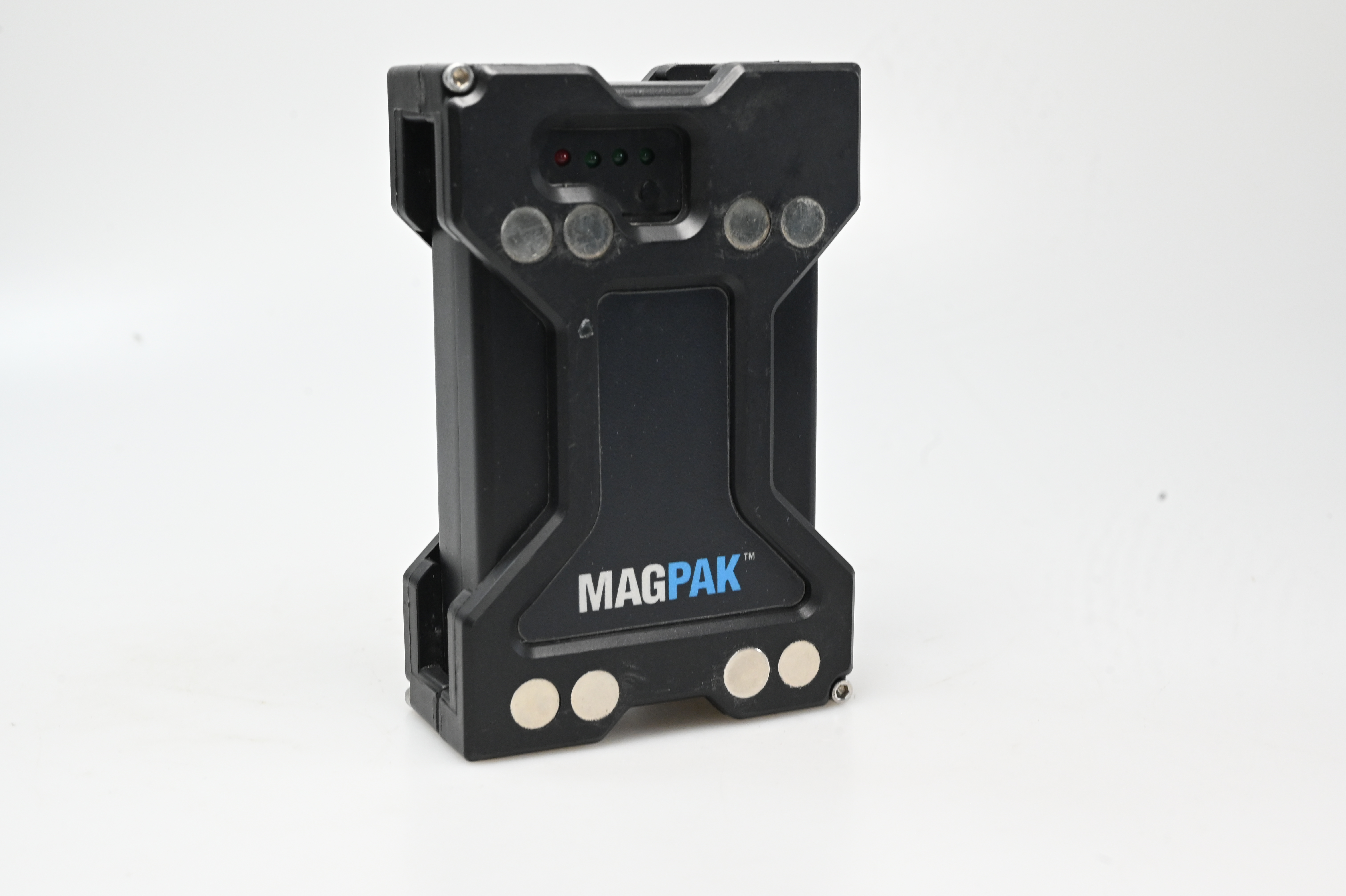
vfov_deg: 27.0
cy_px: 448
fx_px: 1868
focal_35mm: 50
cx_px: 673
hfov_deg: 39.6
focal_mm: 50
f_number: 13
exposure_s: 1/125
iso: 3200
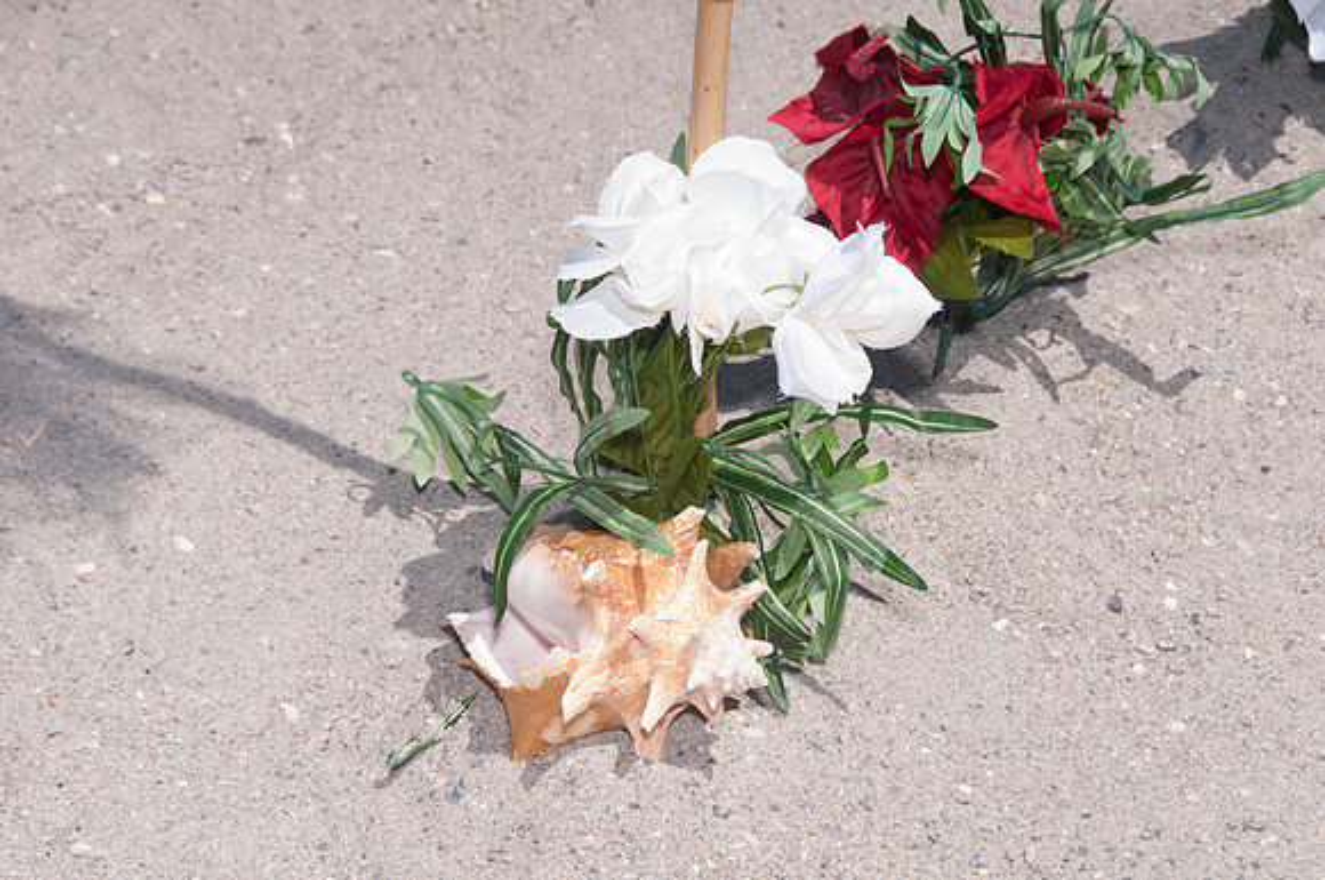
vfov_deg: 11.1
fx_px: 4521
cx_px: 662
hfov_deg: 16.7
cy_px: 440
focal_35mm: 123
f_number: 11
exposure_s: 1/250
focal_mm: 82
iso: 100
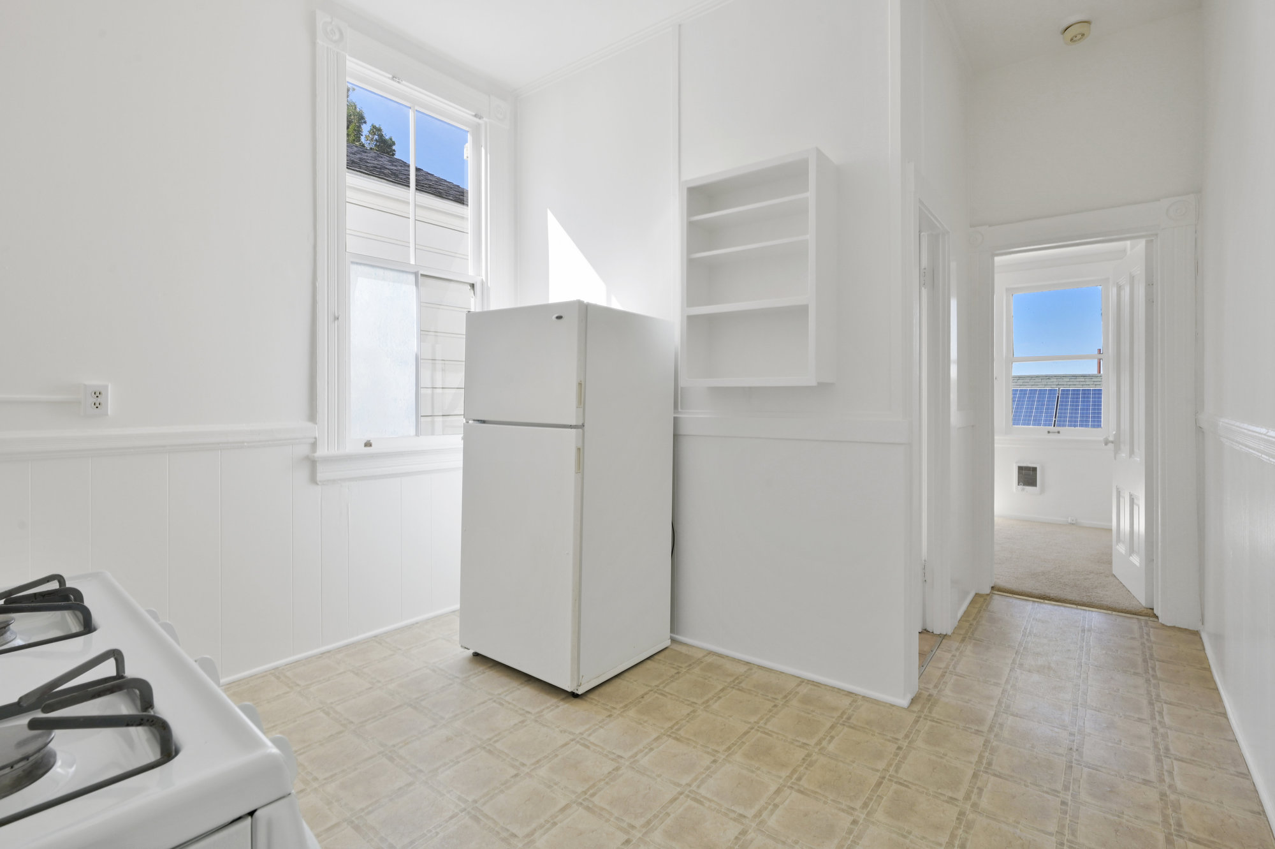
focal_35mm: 16
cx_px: 638
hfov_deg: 95.0
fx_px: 584
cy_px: 424
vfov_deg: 72.0
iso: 400
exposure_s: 1/125
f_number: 11
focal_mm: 16.5
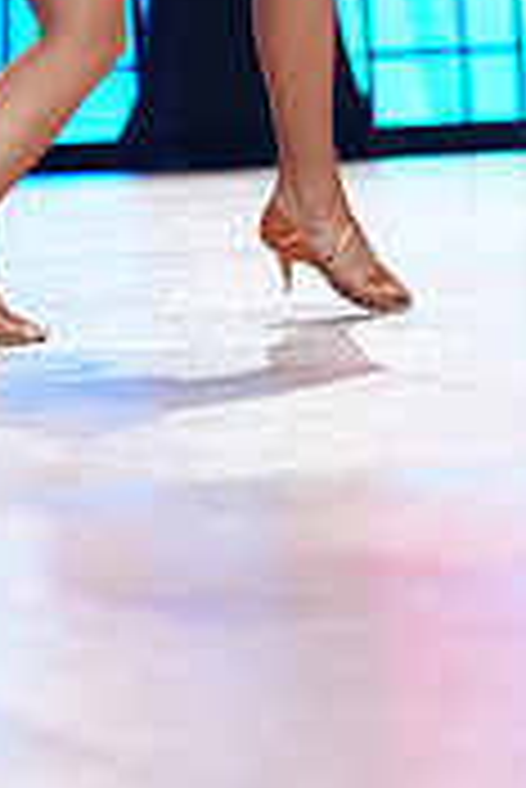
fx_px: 6868
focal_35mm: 314
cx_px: -56
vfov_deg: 6.5
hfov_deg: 4.4
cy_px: -315
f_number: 2.8
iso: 2000
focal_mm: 95
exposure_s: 1/500
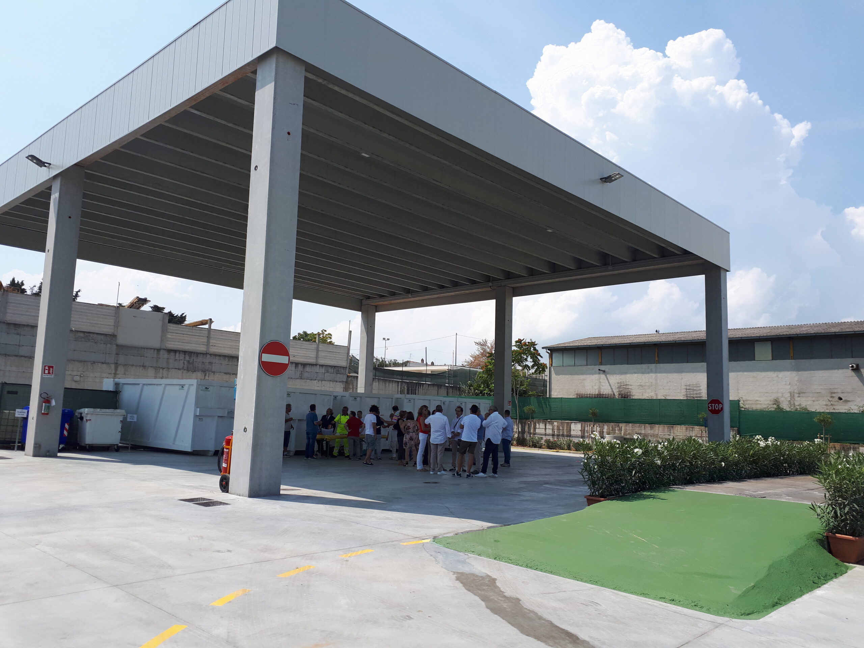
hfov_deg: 65.3
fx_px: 674
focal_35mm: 27
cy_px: 324
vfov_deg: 51.4
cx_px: 432
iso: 40
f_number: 1.9
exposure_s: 1/1605
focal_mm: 3.6
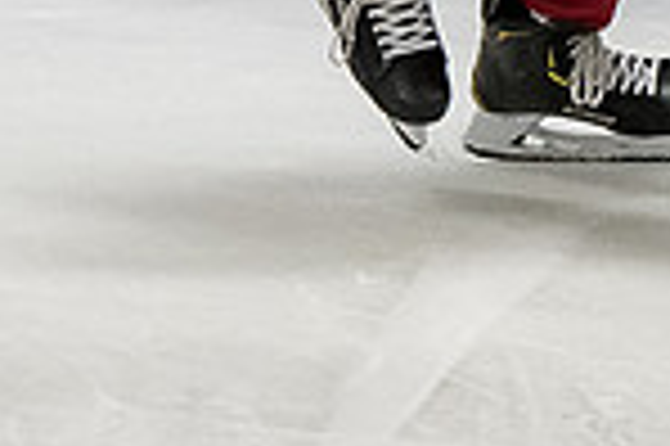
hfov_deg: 2.3
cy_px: -393
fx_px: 16638
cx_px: 675
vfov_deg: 1.5
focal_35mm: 895
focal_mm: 102
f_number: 3.2
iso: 2500
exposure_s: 1/800
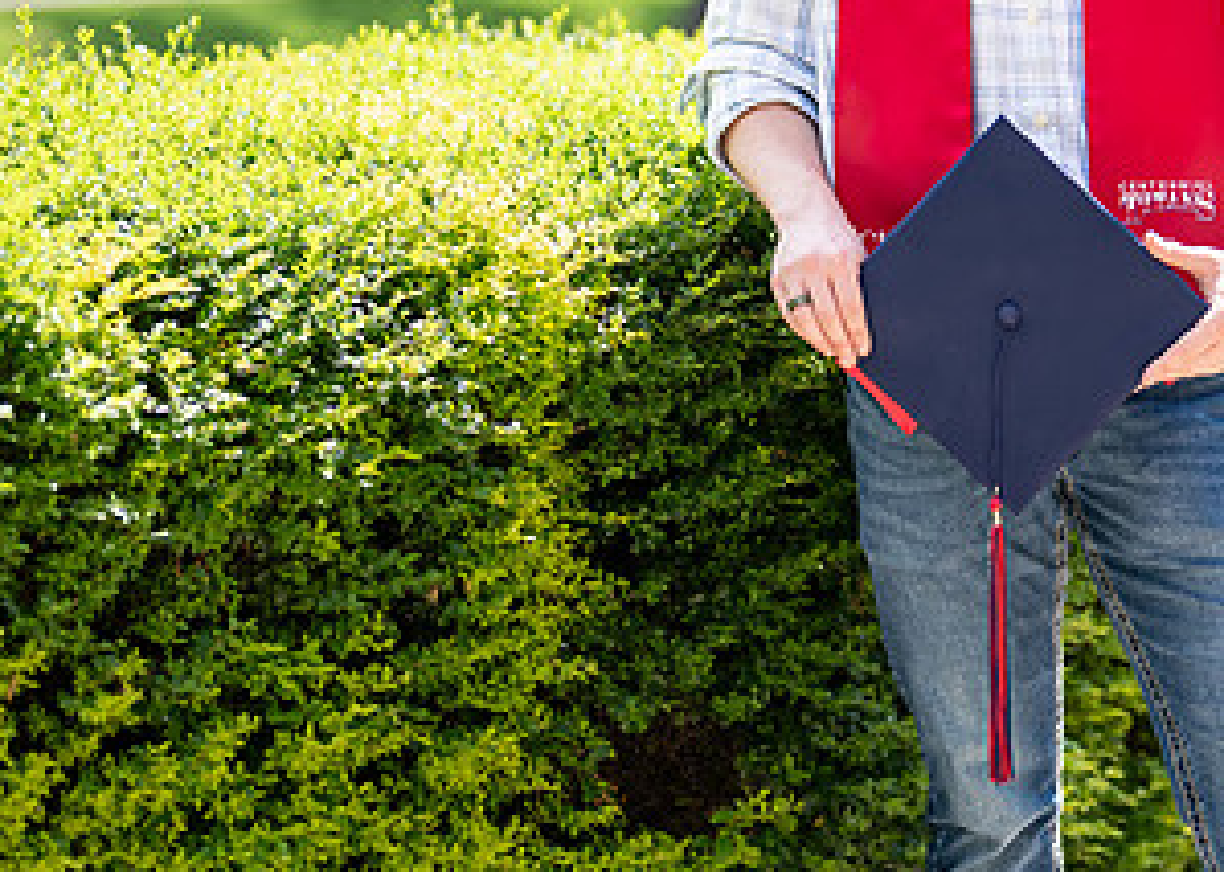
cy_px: 159
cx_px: 1078
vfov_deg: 10.4
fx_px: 4758
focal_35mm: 137
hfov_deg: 14.5
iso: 100
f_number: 1.2
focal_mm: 50
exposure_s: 1/3200
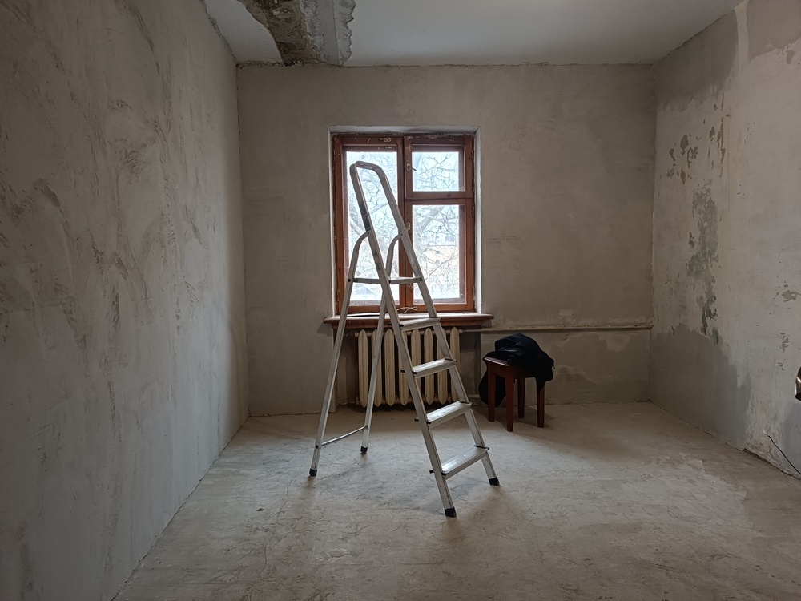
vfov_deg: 53.1
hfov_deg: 67.3
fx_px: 602
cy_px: 300
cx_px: 400
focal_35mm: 26
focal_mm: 5.25
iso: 320
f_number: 1.75
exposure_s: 1/30
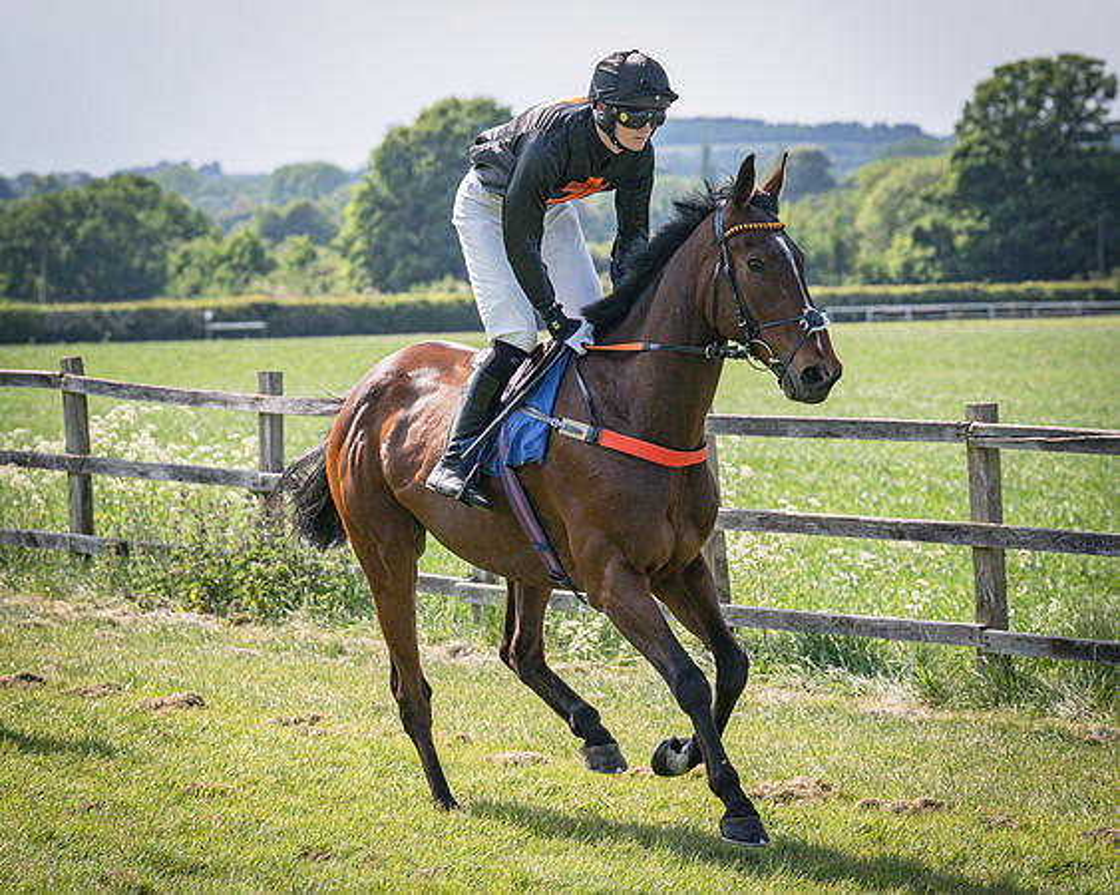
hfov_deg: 11.3
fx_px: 5652
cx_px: 472
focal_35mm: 171
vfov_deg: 9.1
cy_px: 408
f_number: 4
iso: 400
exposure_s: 1/3200
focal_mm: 93
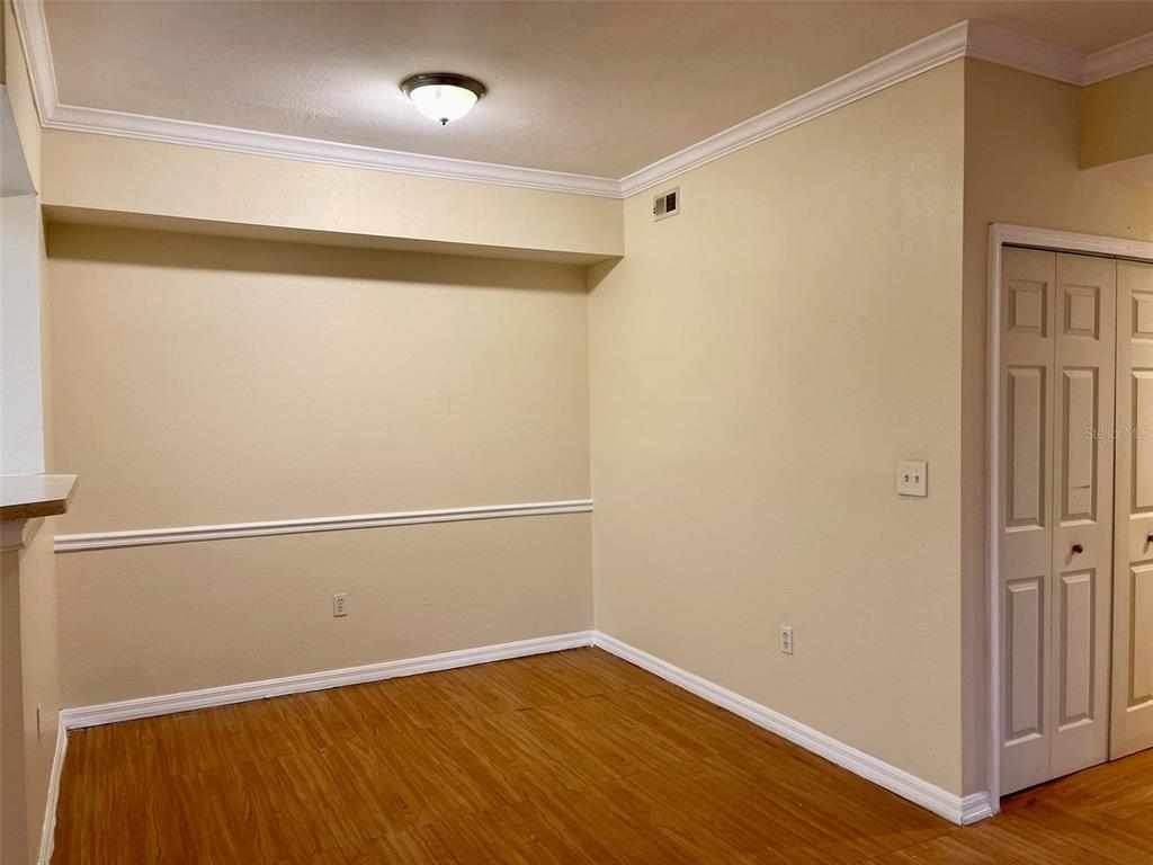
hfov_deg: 67.3
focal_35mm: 26
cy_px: 432
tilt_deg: -1.6
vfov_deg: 53.1
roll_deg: +0.3
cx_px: 576
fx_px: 866
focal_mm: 5.1
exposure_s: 1/60
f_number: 1.6
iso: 160
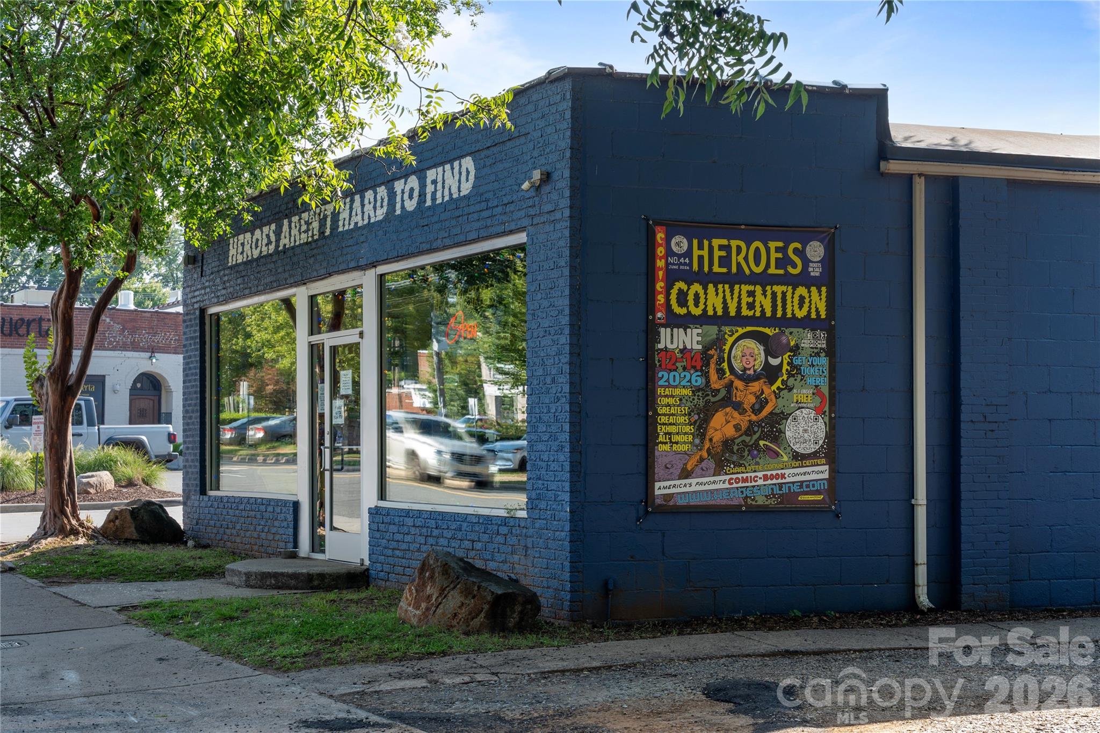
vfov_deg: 25.5
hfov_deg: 37.5
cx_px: 550
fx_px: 1619
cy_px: 366
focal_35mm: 53
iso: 160
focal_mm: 53
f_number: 9
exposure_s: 1/25
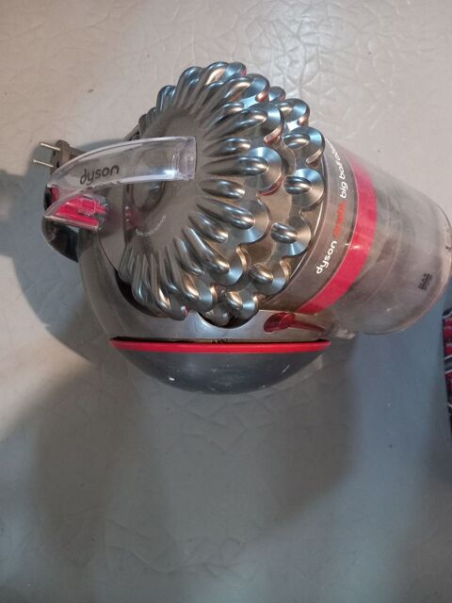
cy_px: 302
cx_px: 226
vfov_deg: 65.3
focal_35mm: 27
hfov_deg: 51.4
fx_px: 470
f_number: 1.8
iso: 640
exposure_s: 1/20
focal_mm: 4
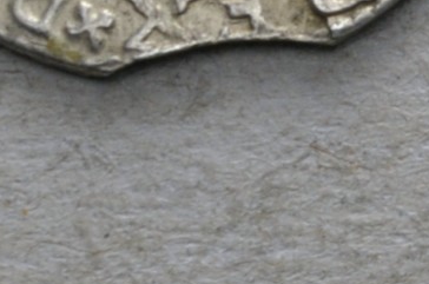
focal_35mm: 558
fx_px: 6640
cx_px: 1028
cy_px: -284
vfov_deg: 2.4
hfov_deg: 3.6
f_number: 14
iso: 400
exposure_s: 1/200
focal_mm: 55
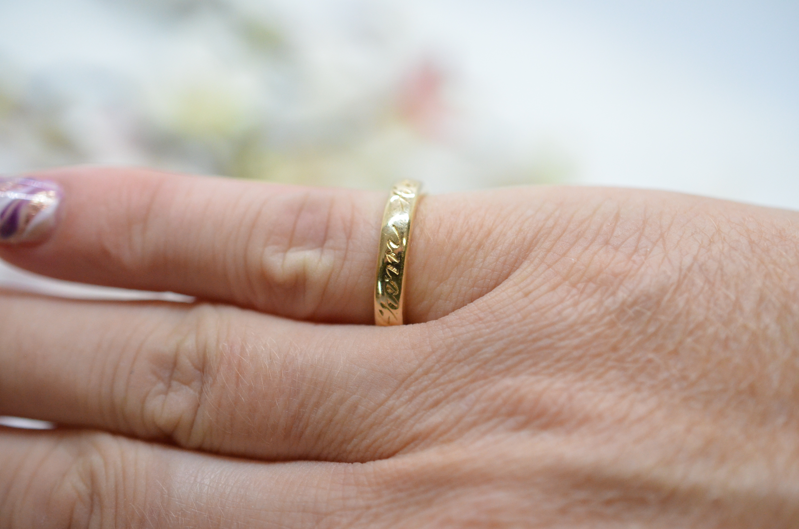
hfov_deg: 33.5
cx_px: 400
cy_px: 264
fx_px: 1329
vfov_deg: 22.5
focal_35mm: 60
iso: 2500
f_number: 4
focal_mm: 40
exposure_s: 1/1600
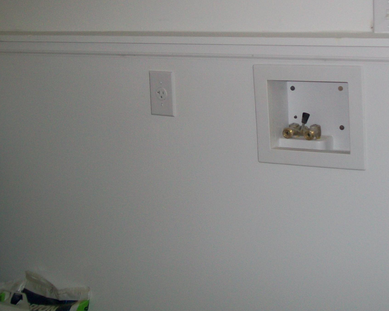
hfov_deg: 29.8
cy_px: 92
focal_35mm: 62
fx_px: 714
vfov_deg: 24.4
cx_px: 308
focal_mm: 6
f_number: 2.7
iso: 64
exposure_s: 1/60
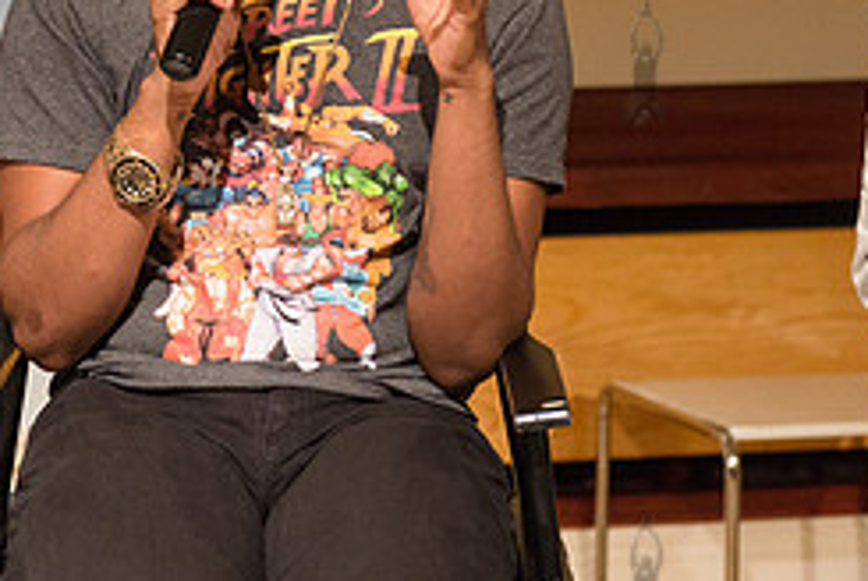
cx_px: -43
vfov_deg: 8.8
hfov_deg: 12.9
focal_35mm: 156
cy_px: 62
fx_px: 3766
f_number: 4
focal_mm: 66
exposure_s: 1/250
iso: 2500
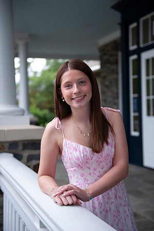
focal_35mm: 55
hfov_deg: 24.6
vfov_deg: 36.3
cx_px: 77
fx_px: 354
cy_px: 116
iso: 100
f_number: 2.8
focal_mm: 55
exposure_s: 1/125
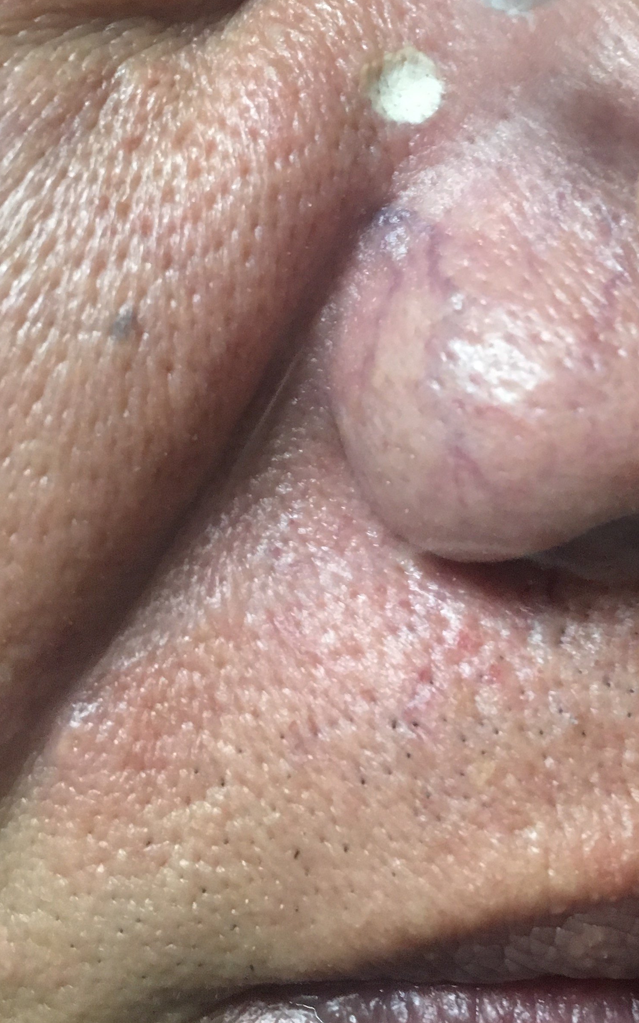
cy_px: 352
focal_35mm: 52
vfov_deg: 38.5
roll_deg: +2.3
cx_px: 506
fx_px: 1449
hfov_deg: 24.5
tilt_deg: -20.5
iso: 250
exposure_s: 1/33
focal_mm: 4.15
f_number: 2.2
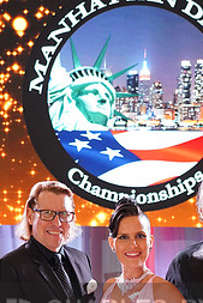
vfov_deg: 20.7
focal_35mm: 94
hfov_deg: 14.6
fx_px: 794
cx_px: 121
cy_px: 323
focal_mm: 41
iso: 1600
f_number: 4
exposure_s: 1/160
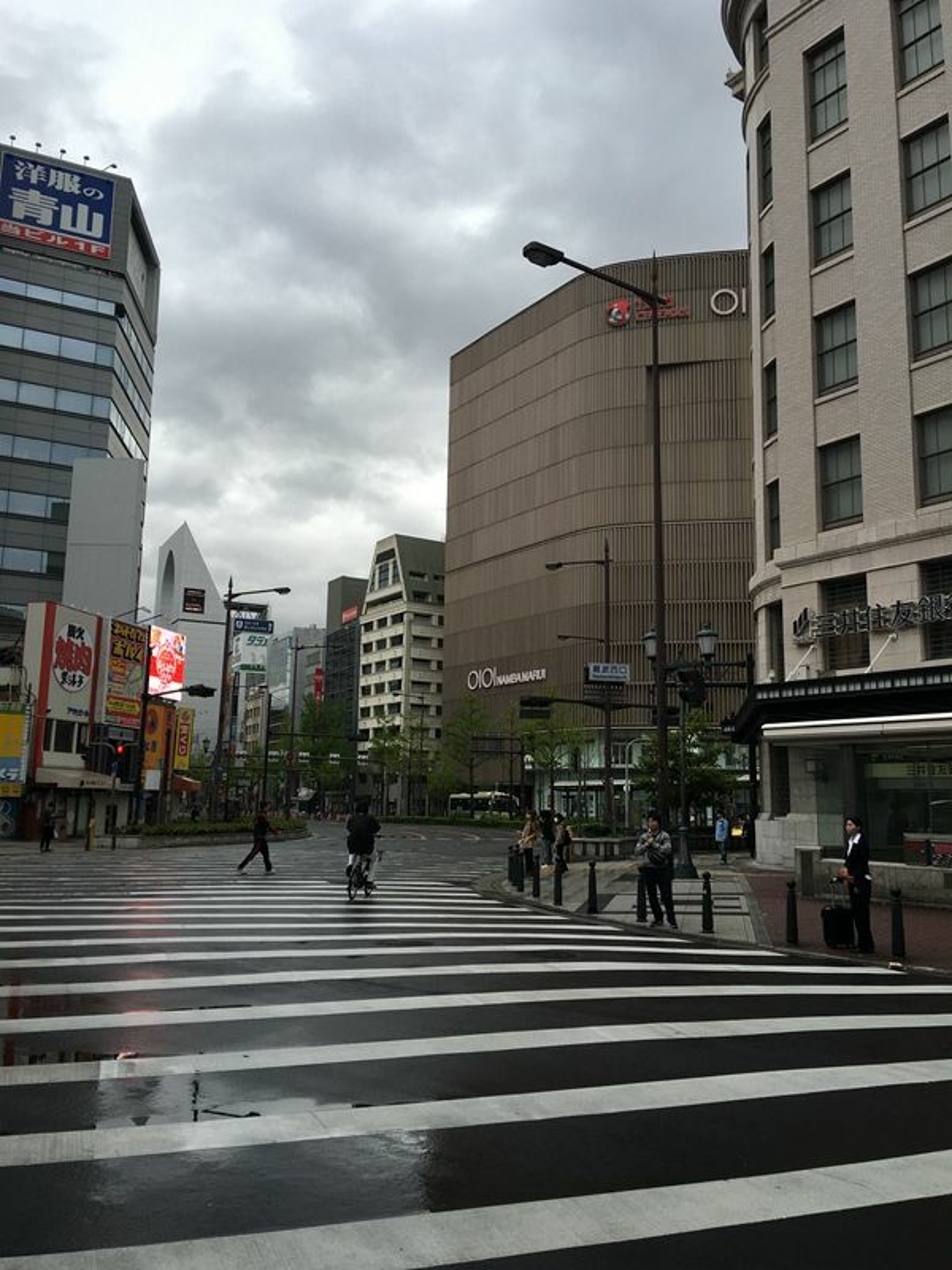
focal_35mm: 29
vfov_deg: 61.7
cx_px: 476
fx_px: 1063
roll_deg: -0.1
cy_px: 635
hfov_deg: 48.2
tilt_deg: +7.5
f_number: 2.2
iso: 25
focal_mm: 4.15
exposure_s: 1/463
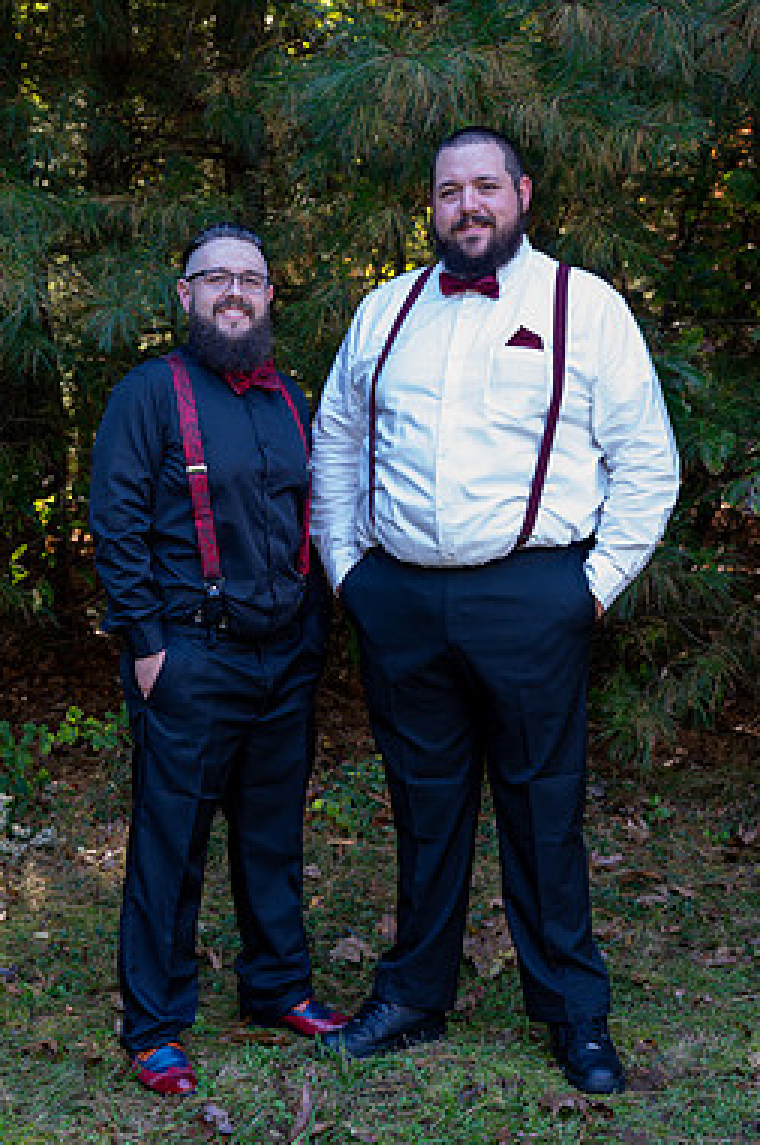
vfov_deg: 30.9
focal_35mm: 65
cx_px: 341
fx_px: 2064
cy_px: 667
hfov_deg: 20.9
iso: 720
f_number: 5.6
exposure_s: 1/60
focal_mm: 55
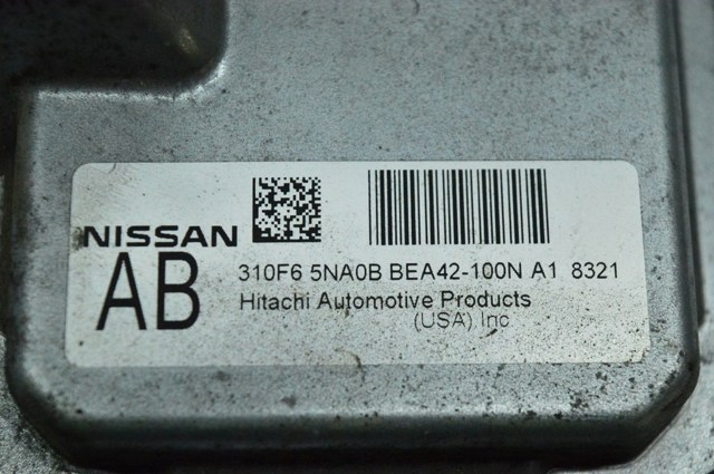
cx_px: 357
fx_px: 1634
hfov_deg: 24.6
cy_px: 237
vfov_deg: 16.5
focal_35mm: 82
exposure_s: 1/1000
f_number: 5.6
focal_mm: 55
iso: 6400
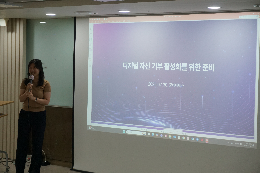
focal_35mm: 75
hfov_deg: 27.0
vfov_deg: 18.2
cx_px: 130
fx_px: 542
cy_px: 86
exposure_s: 1/160
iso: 1000
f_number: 5.6
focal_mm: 50
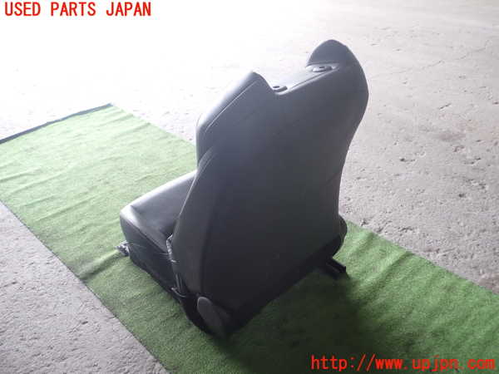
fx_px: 461
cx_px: 250
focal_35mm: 32
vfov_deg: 44.2
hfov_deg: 56.8
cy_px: 187
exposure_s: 1/50
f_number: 2.4
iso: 200
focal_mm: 5.79
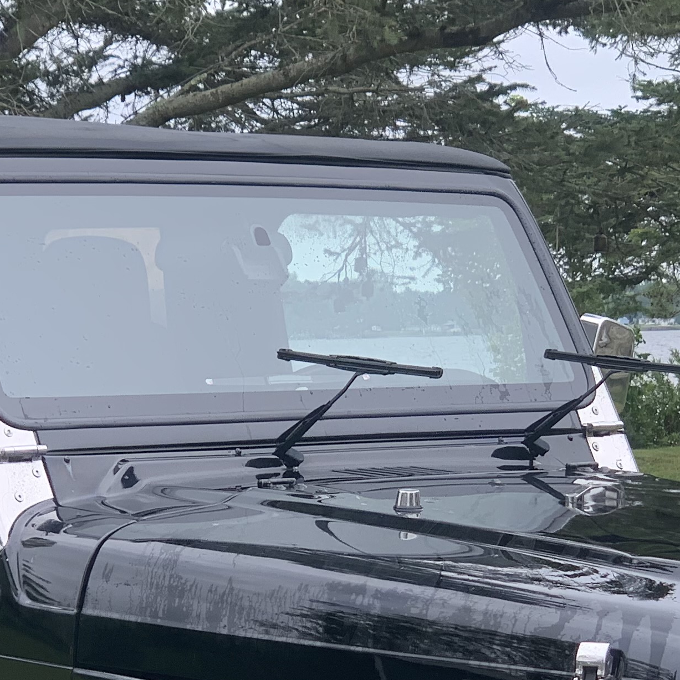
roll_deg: +1.4
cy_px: 559
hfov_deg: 11.6
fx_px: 3356
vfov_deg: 11.5
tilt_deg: -3.6
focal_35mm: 151
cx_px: 327
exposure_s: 1/307
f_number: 2.4
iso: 16
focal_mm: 6
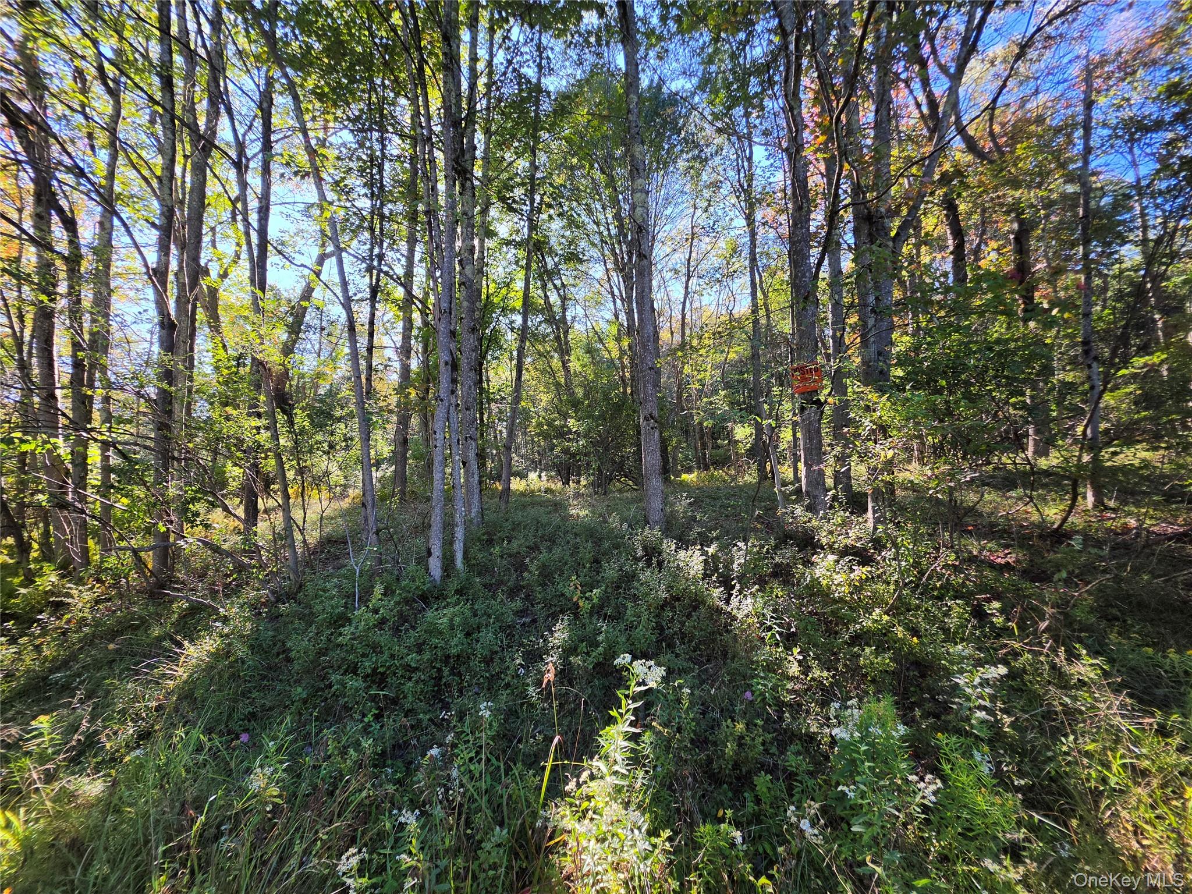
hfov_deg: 106.2
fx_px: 448
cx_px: 596
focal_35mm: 13
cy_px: 447
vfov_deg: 89.9
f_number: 1.9
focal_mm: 2.2
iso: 32
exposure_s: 1/270
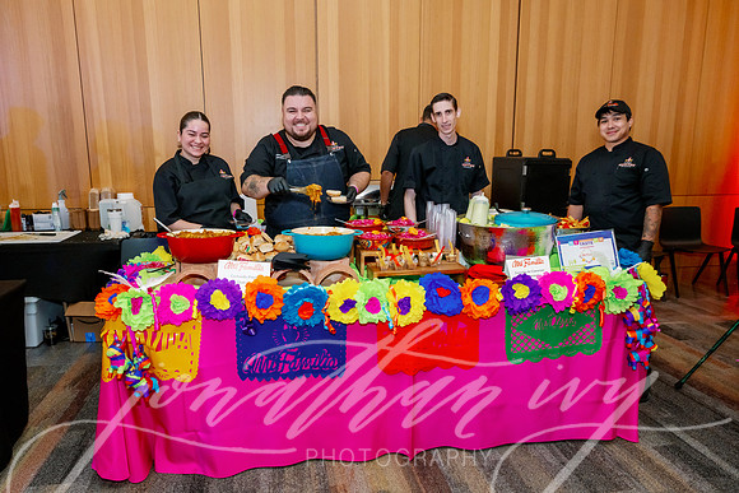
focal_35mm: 26
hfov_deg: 69.7
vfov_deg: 49.8
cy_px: 246
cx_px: 370
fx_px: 531
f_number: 6.3
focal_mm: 24
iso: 2000
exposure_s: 1/100
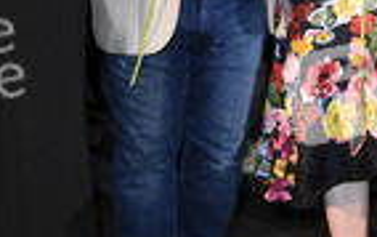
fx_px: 1059
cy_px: -51
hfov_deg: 20.2
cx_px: 178
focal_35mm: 103
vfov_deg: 12.4
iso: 3200
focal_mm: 24
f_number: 6.3
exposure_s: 1/60
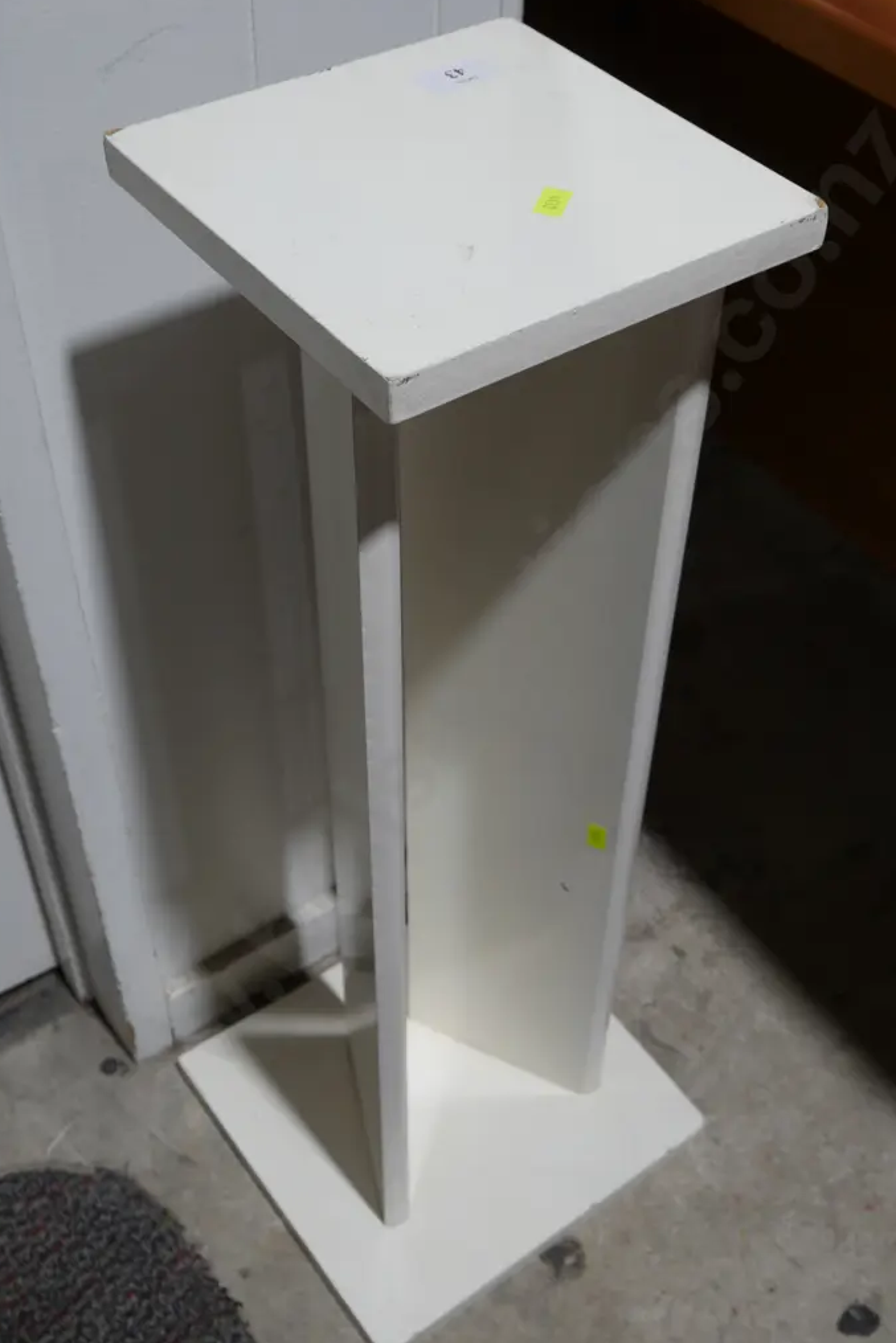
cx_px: 489
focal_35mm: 42
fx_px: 1567
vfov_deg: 46.4
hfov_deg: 31.9
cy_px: 668
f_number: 5
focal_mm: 20
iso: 200
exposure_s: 1/60
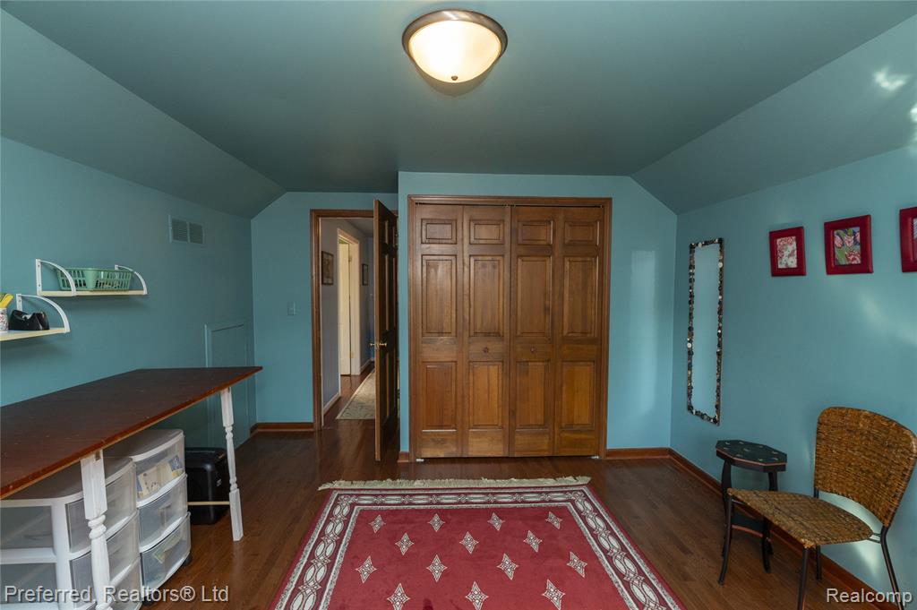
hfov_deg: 100.4
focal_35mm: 15
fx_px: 382
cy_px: 305
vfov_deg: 77.2
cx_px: 458
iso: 800
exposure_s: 1/125
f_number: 6.3
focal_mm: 15
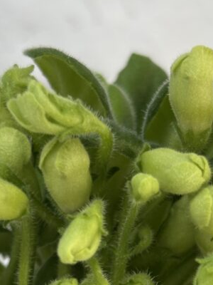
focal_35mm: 133
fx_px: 1091
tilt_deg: -21.1
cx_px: 90
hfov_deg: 11.1
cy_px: 326
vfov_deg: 14.4
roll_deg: +2.8
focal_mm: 5.96
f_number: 1.6
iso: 100
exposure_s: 1/60
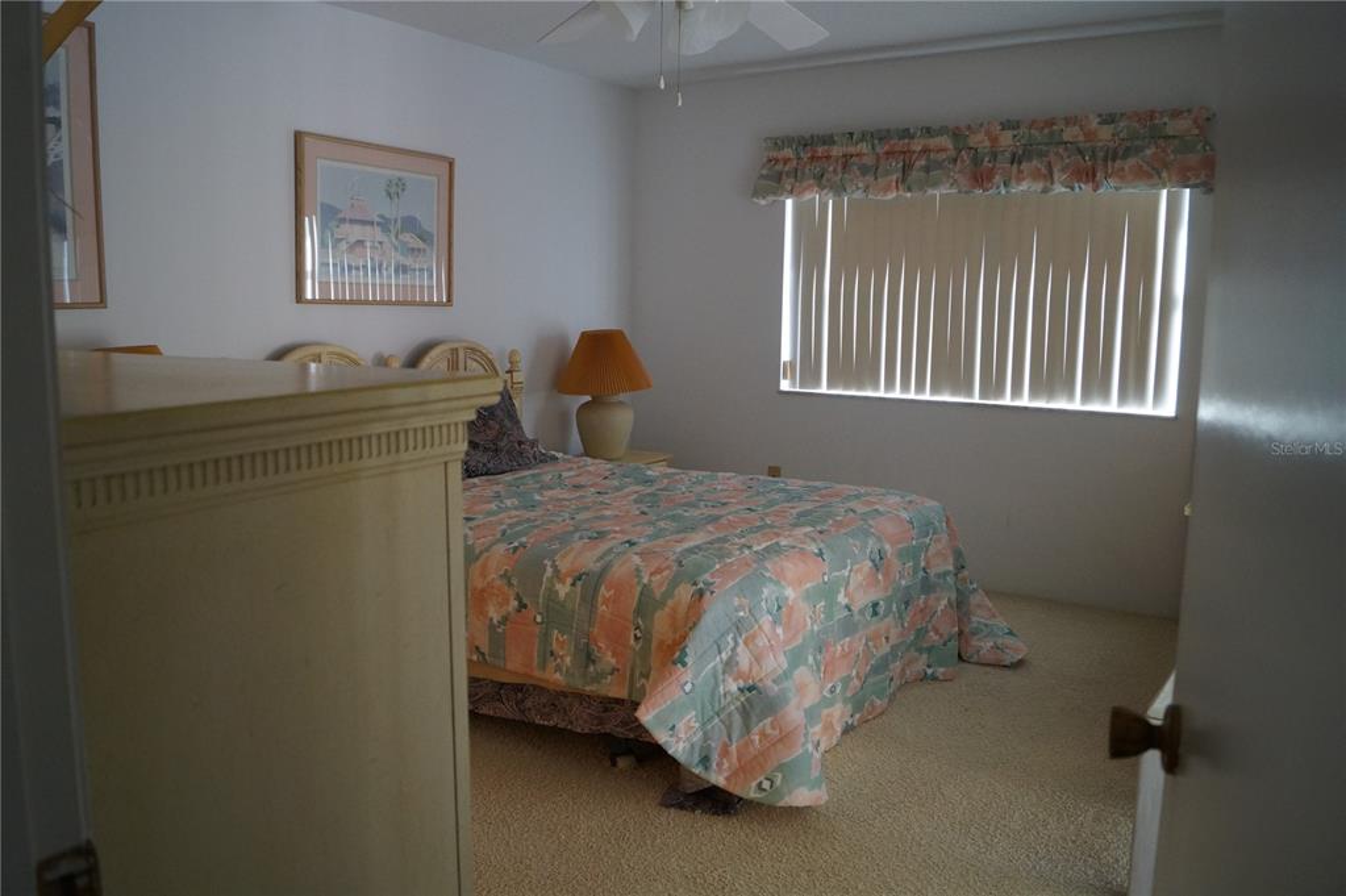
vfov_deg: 47.9
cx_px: 673
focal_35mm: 27
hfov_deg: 67.4
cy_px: 448
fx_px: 1009
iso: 1000
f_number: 4
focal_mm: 18
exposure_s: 1/160
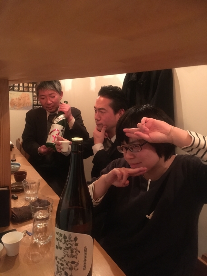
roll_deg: -2.6
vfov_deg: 61.7
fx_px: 231
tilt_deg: -9.9
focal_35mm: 29
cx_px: 104
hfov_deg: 48.2
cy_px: 138
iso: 640
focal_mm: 4.15
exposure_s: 1/15
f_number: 2.2
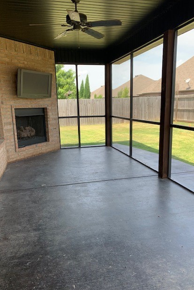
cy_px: 150
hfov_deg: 46.4
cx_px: 97
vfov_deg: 65.5
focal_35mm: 28
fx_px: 226
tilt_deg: -11.1
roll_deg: +2.5
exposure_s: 1/223
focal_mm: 4.25
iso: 25
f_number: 1.8
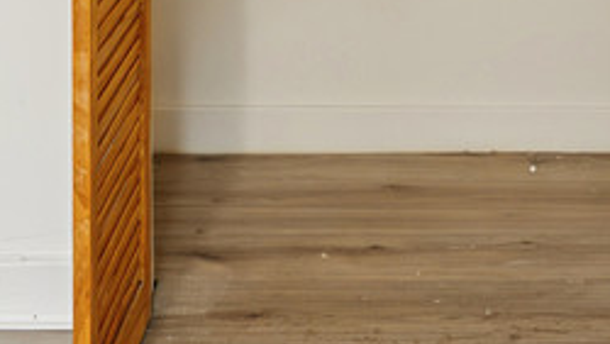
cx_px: 459
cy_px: -396
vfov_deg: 11.5
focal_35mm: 92
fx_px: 1491
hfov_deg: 22.9
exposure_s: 1/60
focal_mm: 21.5
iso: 800
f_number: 4.5
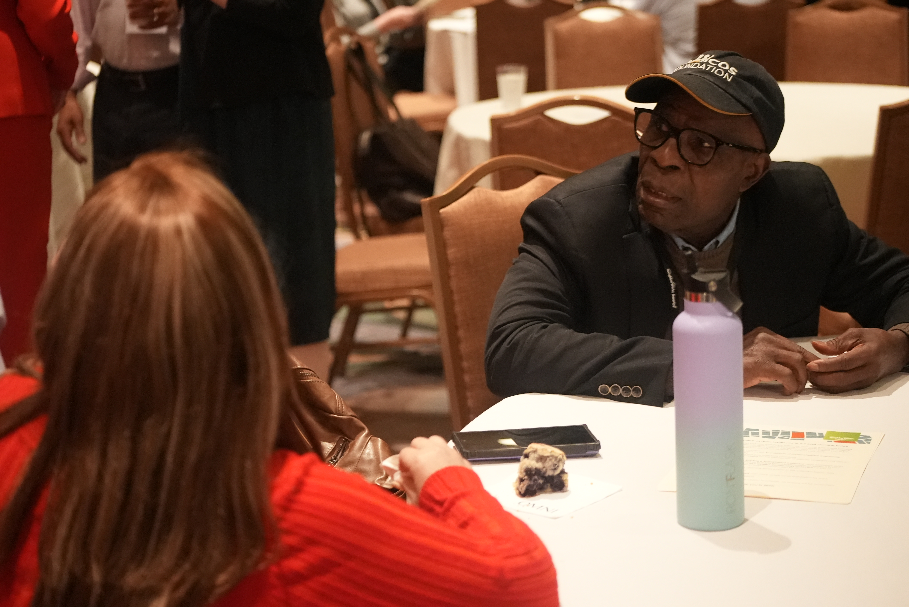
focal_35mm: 75
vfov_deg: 18.2
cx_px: 454
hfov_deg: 27.0
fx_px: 1895
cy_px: 304
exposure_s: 1/100
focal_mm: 75
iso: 12800
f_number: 4
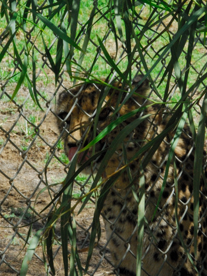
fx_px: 1757
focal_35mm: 221
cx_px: 104
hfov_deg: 6.7
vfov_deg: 9.0
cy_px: 151
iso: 1600
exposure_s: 1/90
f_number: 36
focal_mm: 135
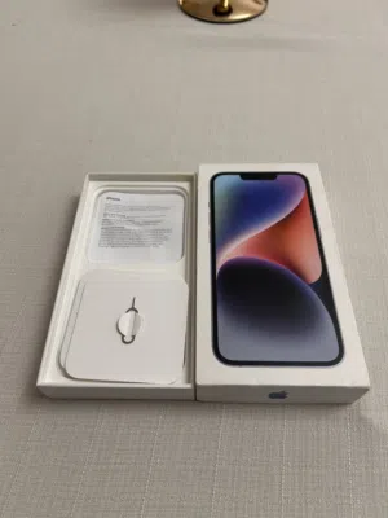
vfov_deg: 67.3
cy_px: 259
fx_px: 389
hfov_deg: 53.1
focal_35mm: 26
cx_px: 194
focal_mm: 5.7
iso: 80
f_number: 1.5
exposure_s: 1/50
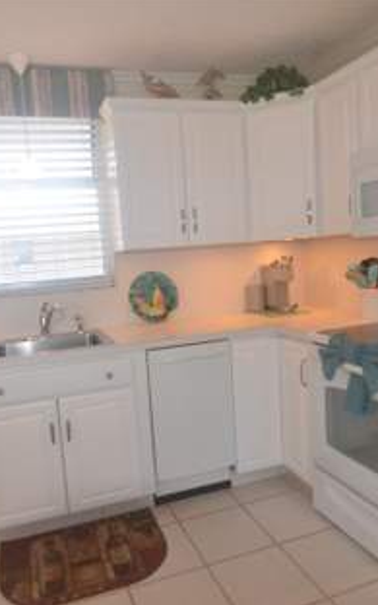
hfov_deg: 47.8
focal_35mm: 26
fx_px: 425
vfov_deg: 70.9
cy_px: 300
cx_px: 161
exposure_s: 1/125
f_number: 2.8
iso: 320
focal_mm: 11
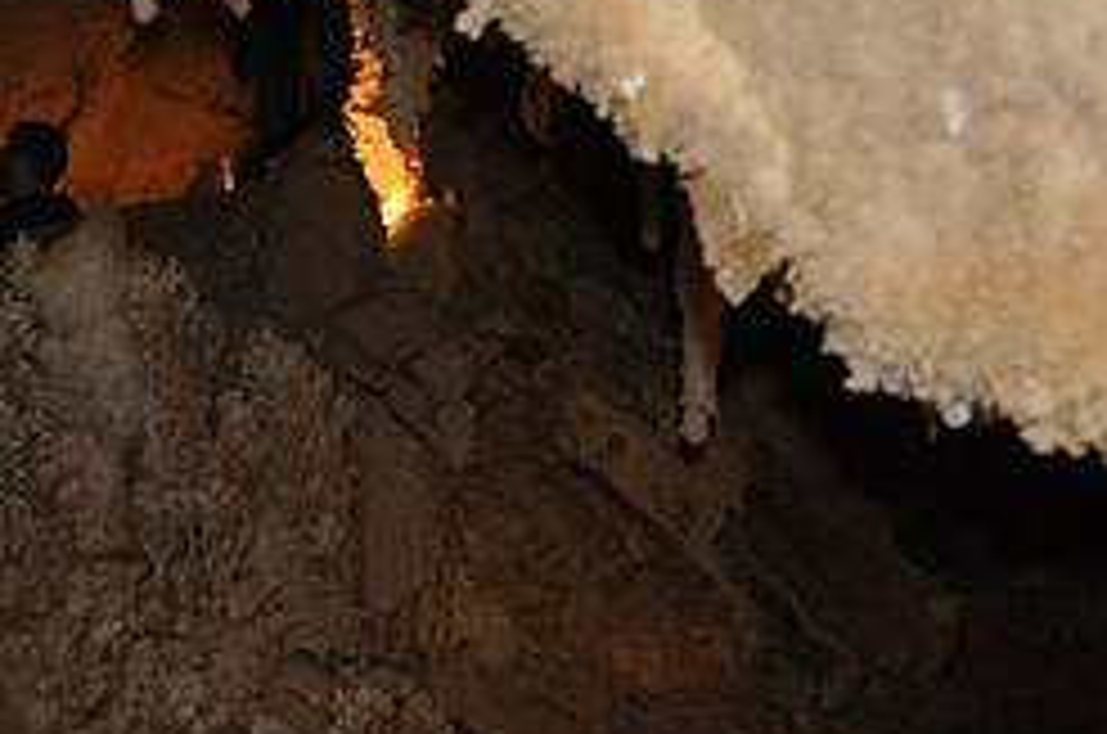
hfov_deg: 20.0
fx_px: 3038
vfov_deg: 13.6
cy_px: 655
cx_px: 9
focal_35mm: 99
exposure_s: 1/60
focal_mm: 28
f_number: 4
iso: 800
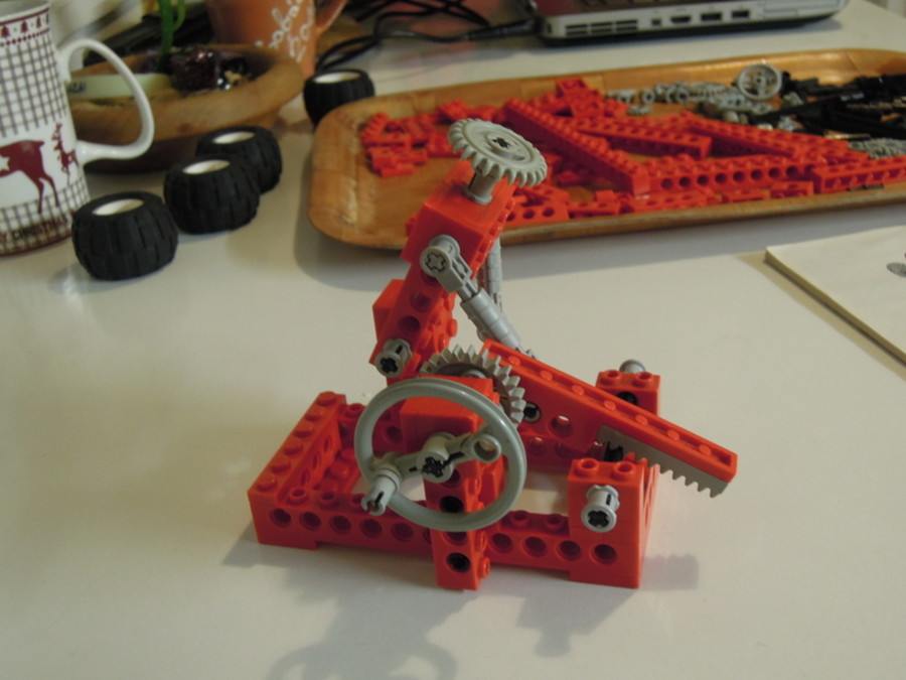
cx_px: 453
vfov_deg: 36.0
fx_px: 1047
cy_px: 340
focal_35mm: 40
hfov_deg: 46.8
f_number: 3.3
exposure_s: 1/25
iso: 400
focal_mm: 7.2
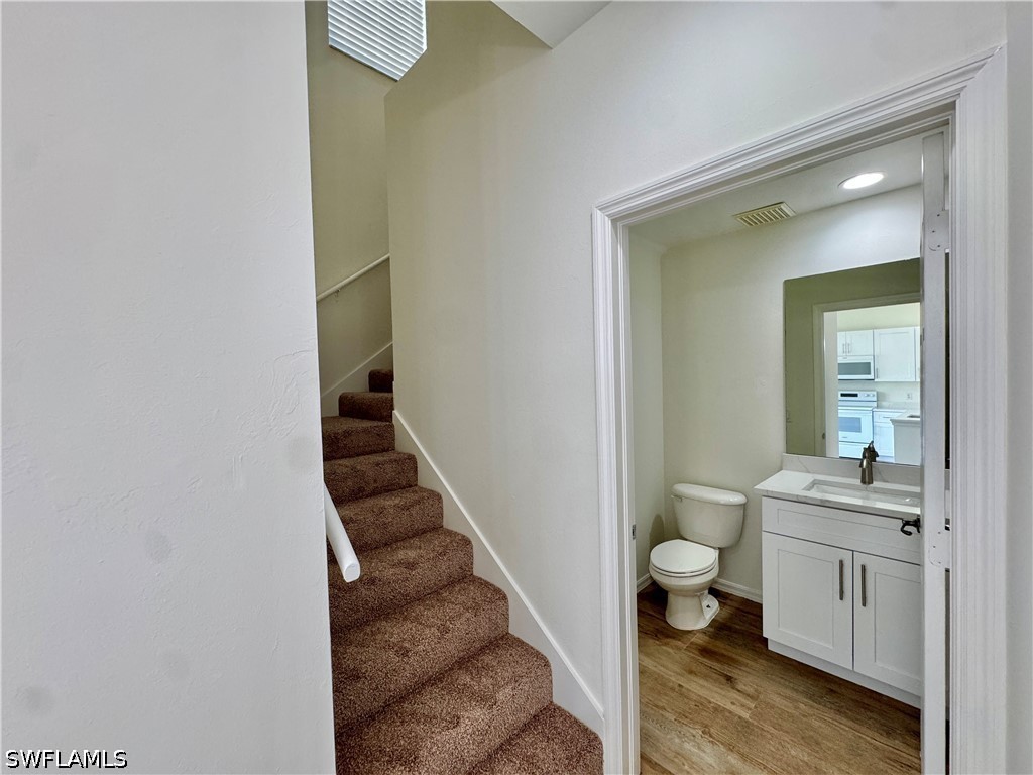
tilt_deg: -2.4
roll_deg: +1.4
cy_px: 388
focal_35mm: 14
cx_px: 516
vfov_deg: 85.7
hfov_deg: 102.1
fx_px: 418
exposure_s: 1/120
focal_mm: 2.22
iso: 200
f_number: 2.2
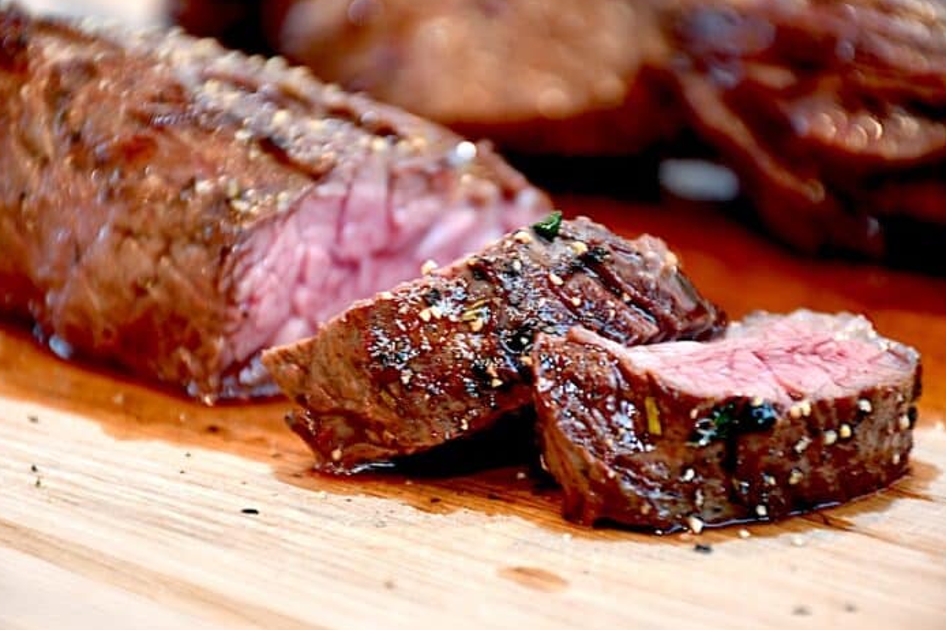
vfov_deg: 6.3
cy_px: 310
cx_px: 474
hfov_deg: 9.4
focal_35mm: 218
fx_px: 5726
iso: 720
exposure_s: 1/60
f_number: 5.6
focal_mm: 140
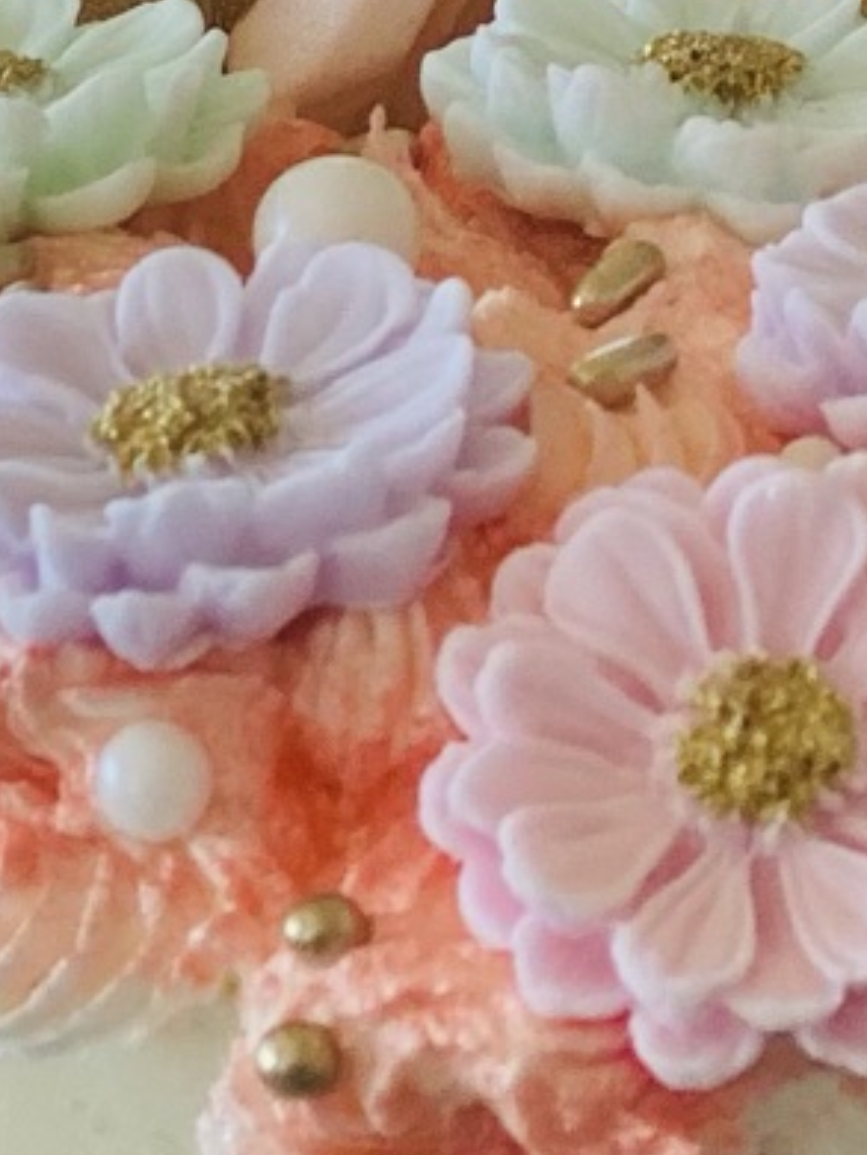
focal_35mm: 273
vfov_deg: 7.2
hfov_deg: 5.4
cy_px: -175
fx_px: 9107
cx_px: 719
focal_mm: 6
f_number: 2
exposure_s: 1/122
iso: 40
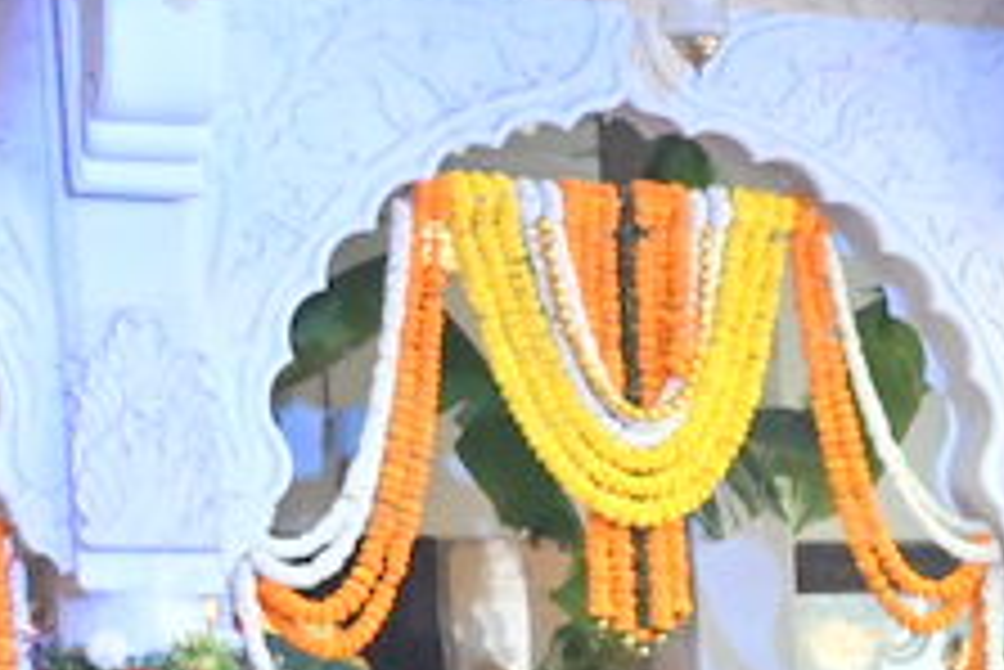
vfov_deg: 6.7
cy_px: 1556
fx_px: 5414
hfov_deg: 9.7
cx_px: 2179
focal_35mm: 194
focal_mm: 24
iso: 1600
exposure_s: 1/80
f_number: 4
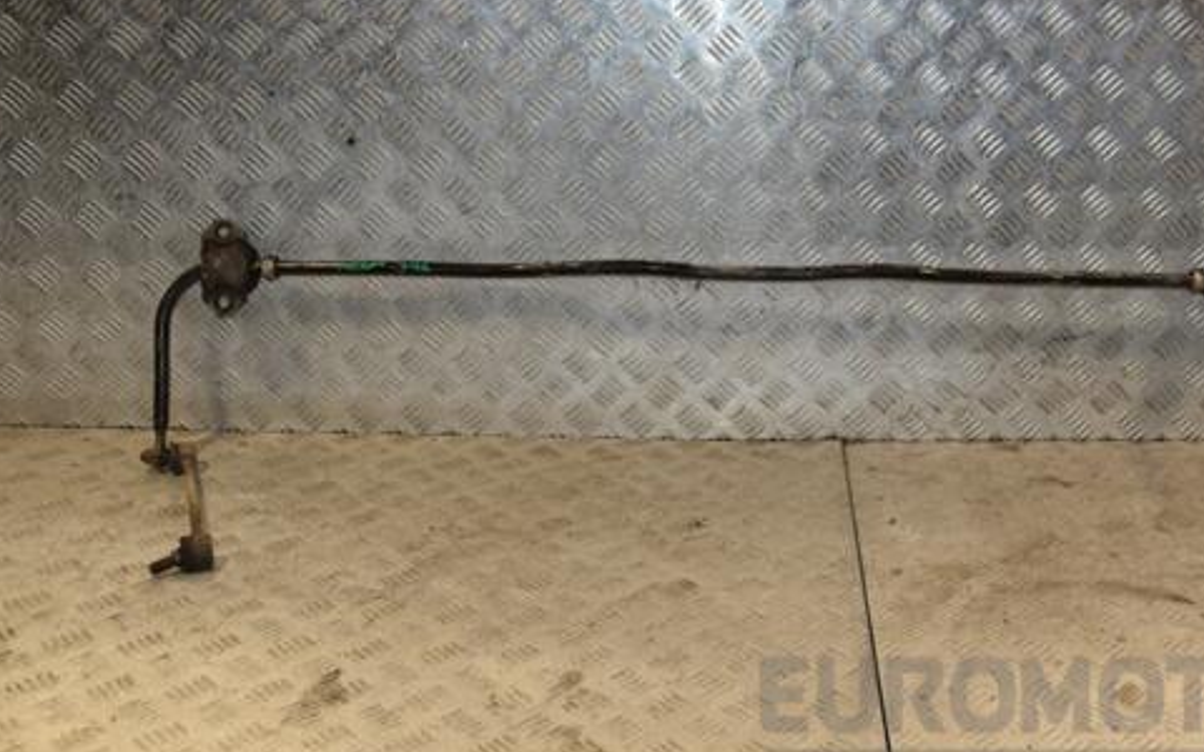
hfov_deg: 47.0
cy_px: 361
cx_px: 712
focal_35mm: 42
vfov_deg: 30.5
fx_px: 1378
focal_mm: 22
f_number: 6.3
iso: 800
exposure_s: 1/200
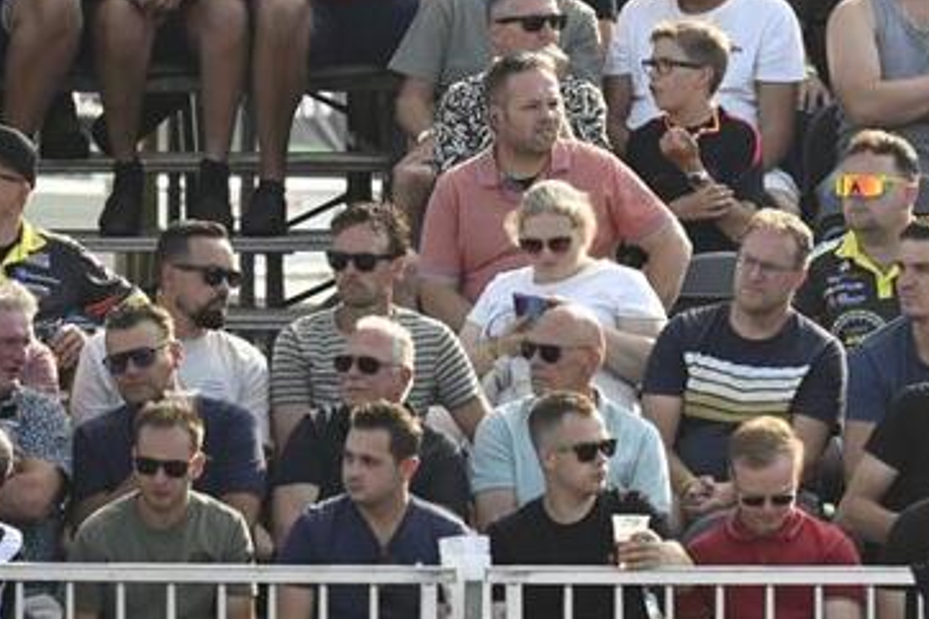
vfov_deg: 1.3
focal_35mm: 1096
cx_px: 1214
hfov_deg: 1.9
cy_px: -9
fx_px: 28269
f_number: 5.6
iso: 320
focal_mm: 400
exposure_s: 1/400
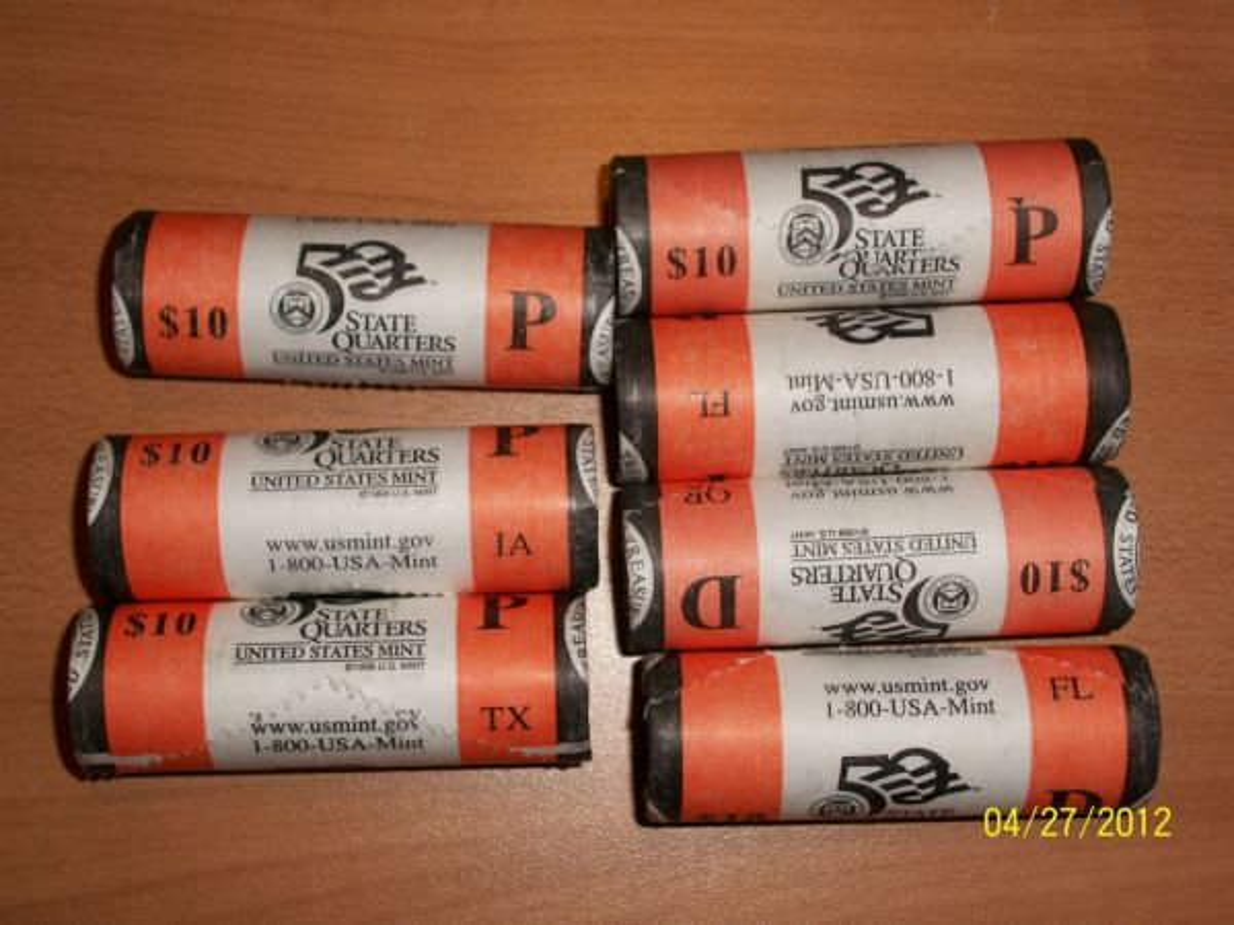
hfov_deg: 35.5
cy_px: 462
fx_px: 1925
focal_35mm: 54
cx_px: 617
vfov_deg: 27.0
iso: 80
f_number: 4
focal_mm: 9.7
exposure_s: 1/80
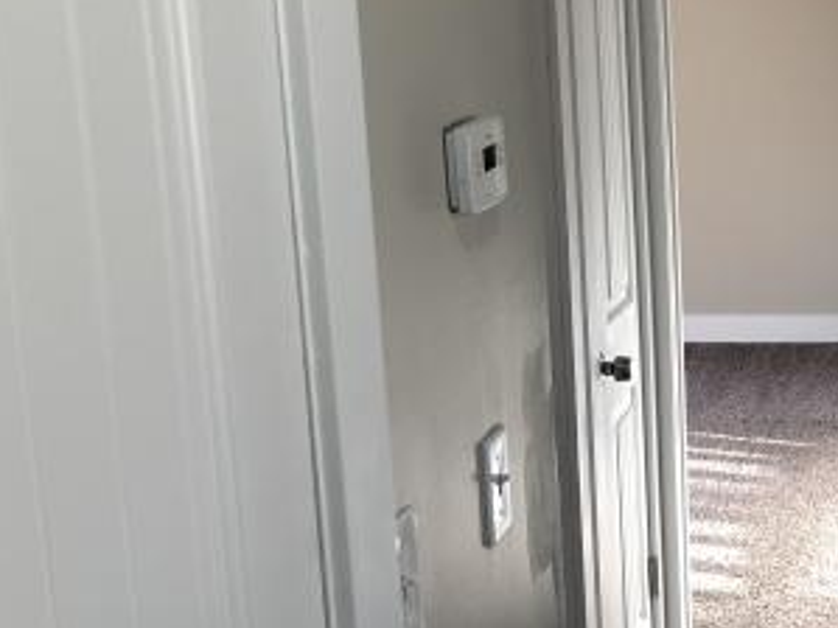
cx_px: 886
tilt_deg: -11.5
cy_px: 325
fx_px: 1452
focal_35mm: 60
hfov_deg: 29.5
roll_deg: +0.6
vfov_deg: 24.4
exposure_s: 1/30
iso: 25
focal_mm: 4
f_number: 1.8
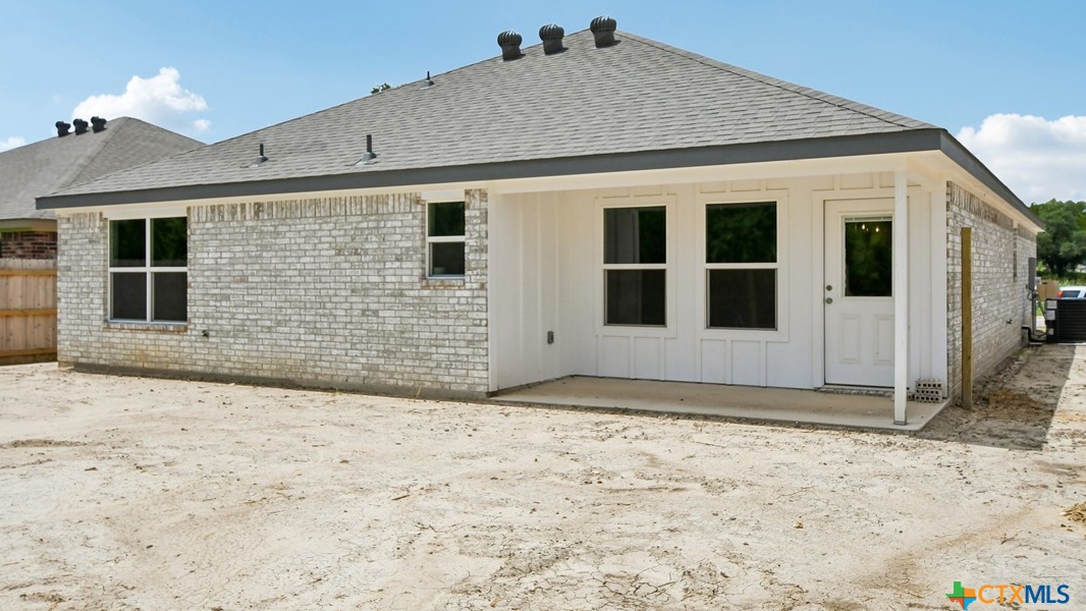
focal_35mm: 32
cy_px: 263
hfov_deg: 61.0
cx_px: 541
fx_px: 922
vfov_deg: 36.6
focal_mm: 20
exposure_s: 1/2500
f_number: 8
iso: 400
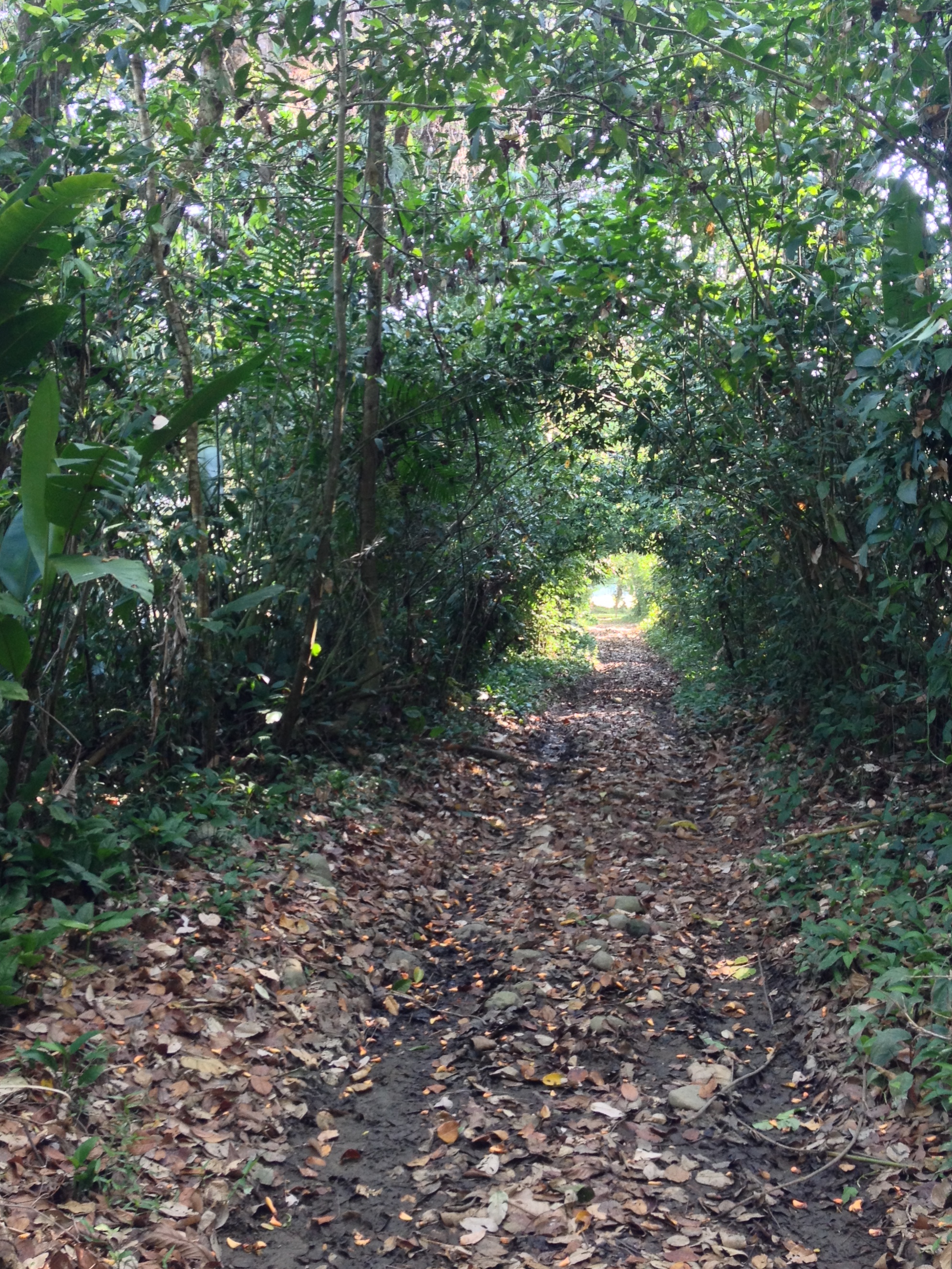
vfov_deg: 43.8
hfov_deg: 33.5
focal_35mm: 43
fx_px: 1577
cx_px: 562
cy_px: 555
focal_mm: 4.28
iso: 64
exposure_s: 1/20
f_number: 2.4
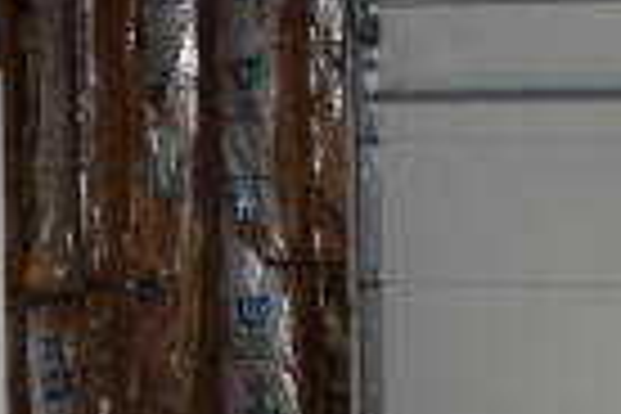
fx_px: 2536
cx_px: 626
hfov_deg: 13.8
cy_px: 747
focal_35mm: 147
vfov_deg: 8.9
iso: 450
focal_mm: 18
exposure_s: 1/60
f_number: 3.5
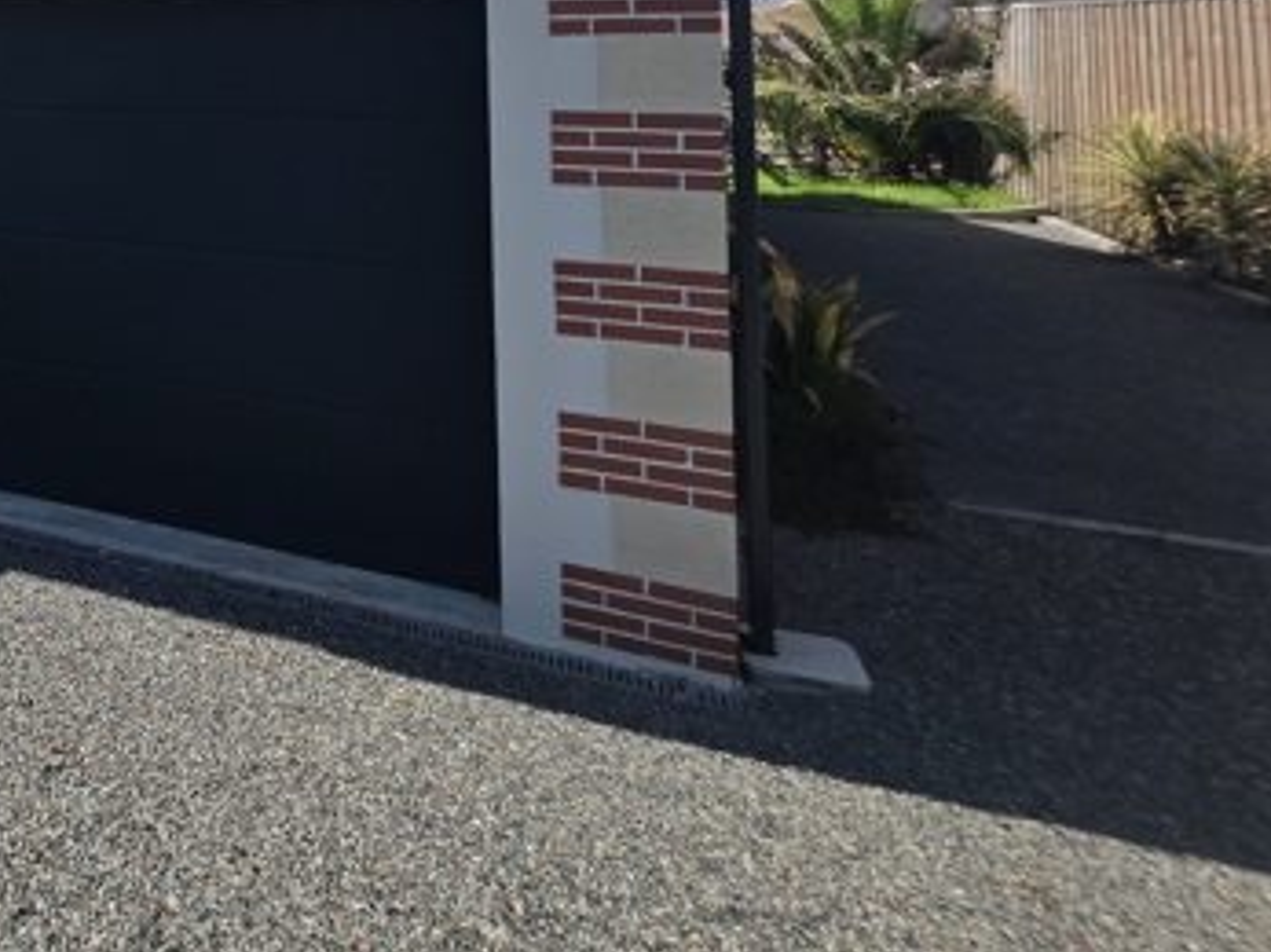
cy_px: 22
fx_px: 1101
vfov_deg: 41.3
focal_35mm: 30
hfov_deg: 44.9
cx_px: -136
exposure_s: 1/2210
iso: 40
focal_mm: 2.2
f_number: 1.9
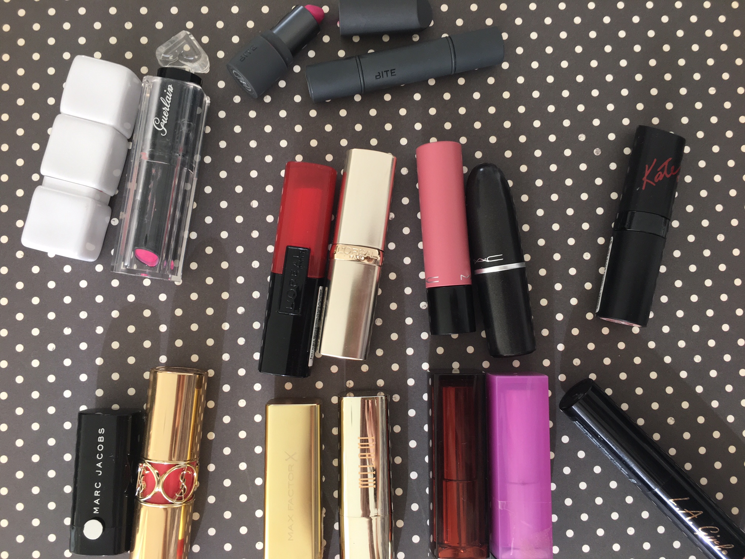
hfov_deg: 61.7
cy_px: 280
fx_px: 624
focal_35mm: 29
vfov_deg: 48.2
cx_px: 372
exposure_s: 1/30
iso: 32
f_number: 2.2
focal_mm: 4.15
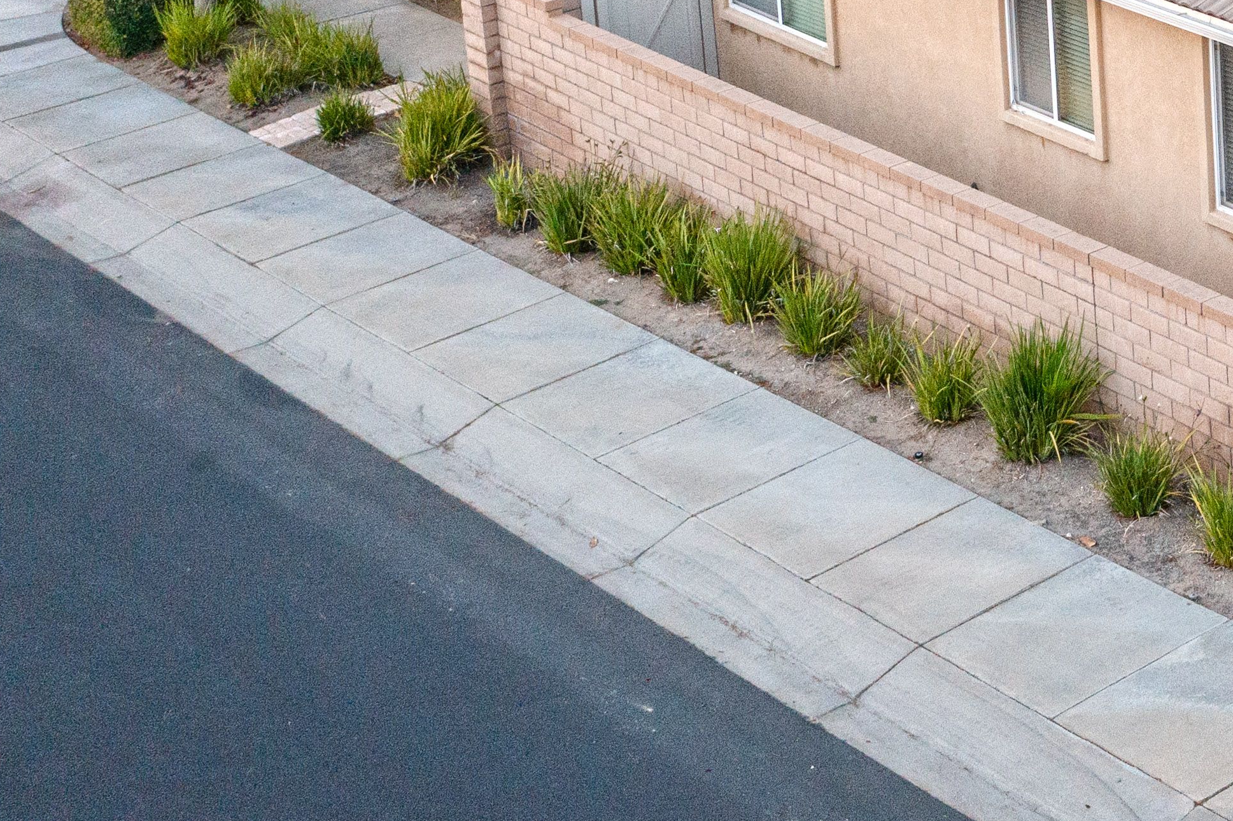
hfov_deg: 23.1
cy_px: -263
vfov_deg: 16.3
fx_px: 2705
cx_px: 1547
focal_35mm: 79
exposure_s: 1/100
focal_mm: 10.26
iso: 400
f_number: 4
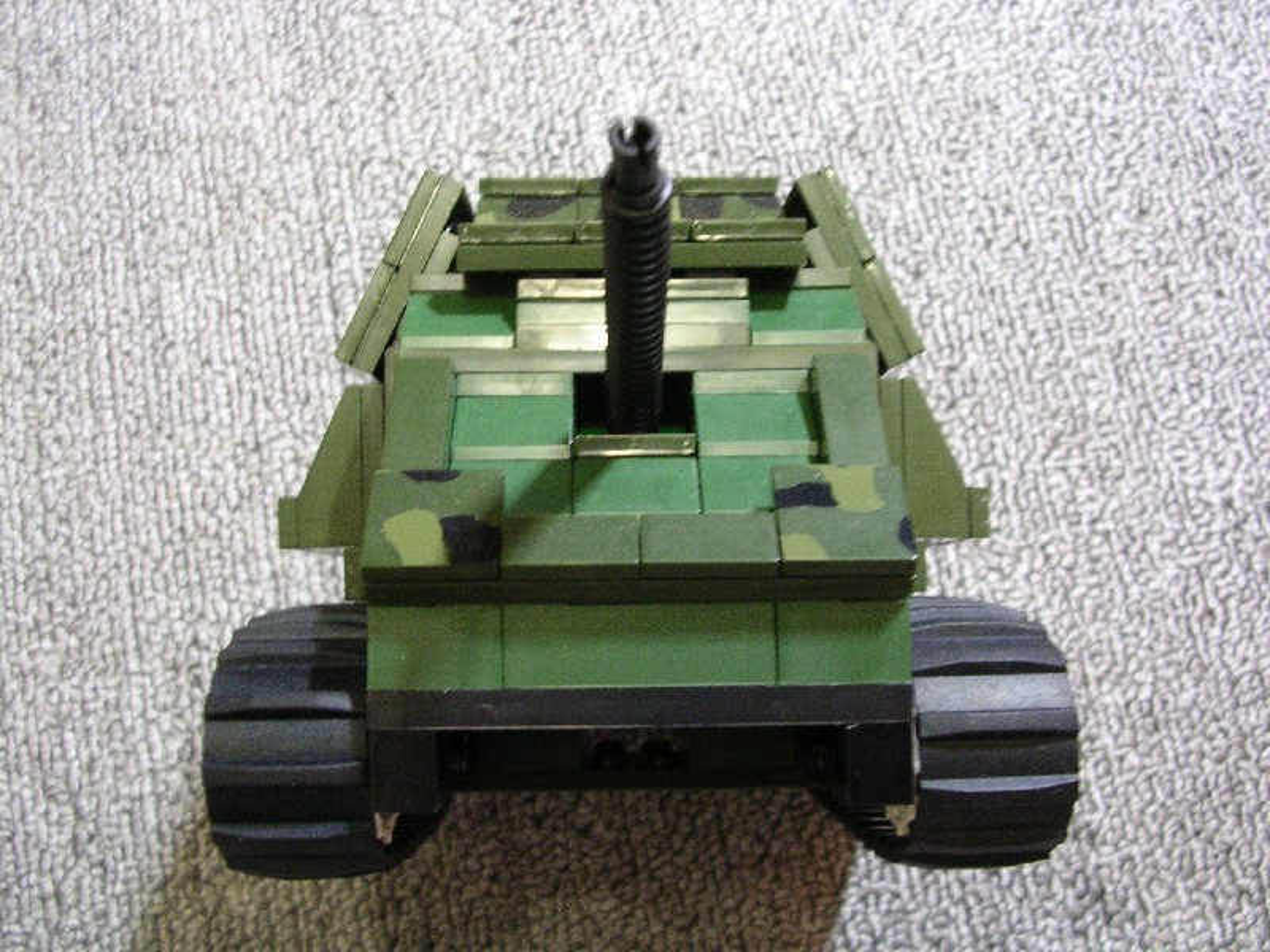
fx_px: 1394
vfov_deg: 37.7
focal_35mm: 38
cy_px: 476
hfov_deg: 49.0
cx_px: 635
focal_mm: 5.8
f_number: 2.8
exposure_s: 1/3.1
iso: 400
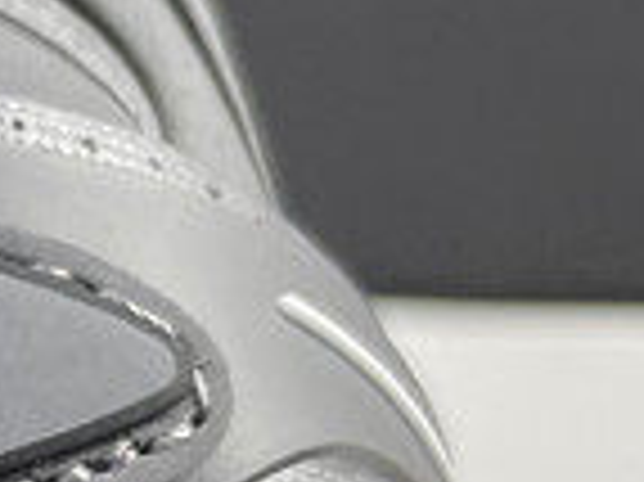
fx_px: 3383
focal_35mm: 182
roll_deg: -1.5
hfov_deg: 10.0
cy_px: 694
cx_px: -667
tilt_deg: -32.4
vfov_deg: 8.0
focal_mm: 4.2
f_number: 1.6
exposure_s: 1/121
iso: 80
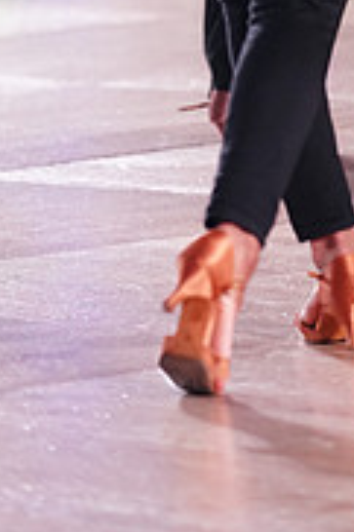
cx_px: 496
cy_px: -289
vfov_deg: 5.4
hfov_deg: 3.6
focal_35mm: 380
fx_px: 5615
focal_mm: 119
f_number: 2.8
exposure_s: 1/500
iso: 2000
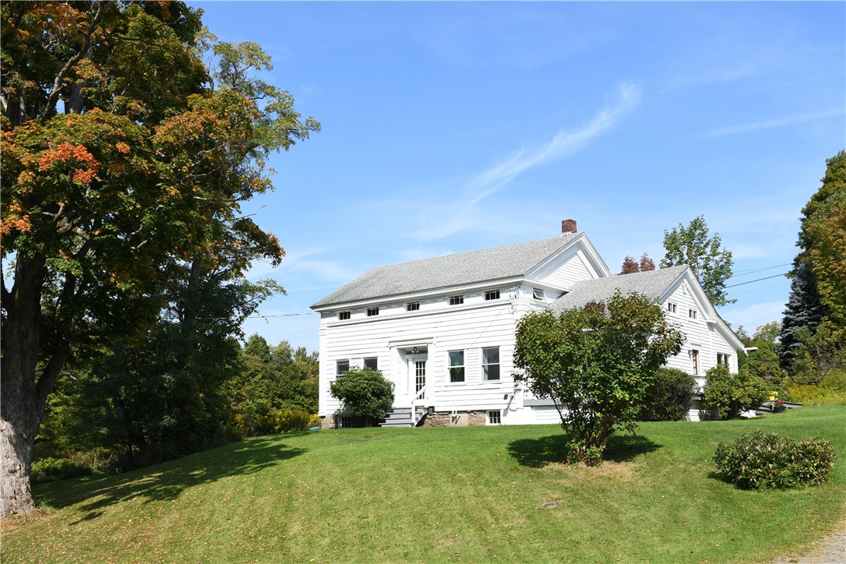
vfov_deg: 36.9
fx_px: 846
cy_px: 282
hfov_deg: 53.1
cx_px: 423
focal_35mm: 36
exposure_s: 1/400
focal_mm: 24
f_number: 5.6
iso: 100
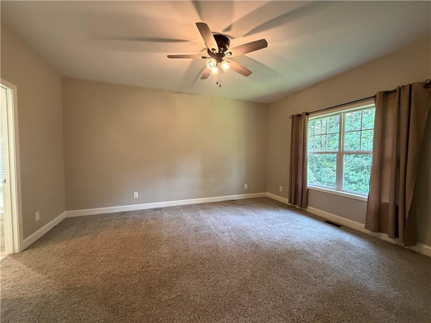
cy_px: 162
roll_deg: -0.4
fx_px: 174
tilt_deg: -3.0
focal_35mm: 14
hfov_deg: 102.1
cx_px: 216
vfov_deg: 85.7
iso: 400
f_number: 2.2
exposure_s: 1/60
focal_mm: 2.22
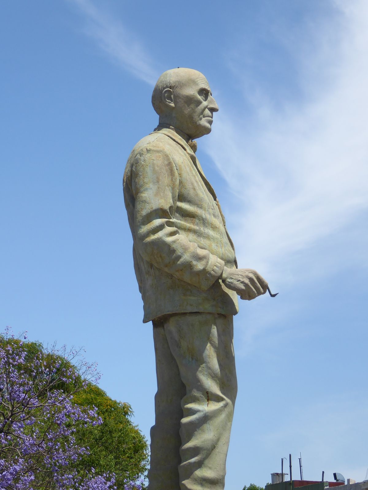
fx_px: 1800
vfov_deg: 15.5
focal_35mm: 127
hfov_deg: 11.7
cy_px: 245
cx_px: 184
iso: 80
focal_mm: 20.6
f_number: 5.1
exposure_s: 1/400
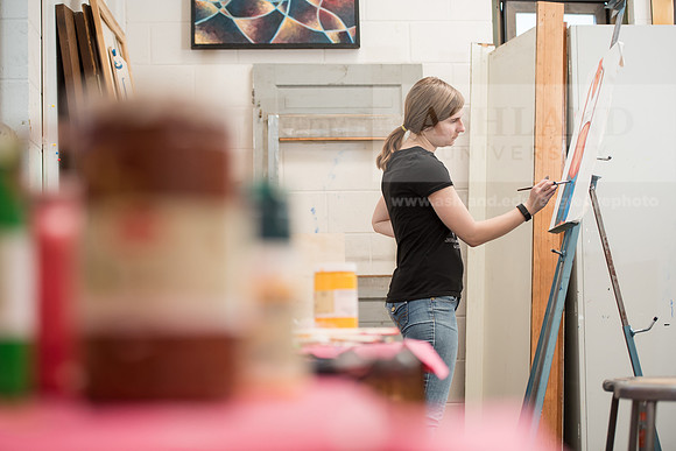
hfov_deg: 26.0
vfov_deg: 17.5
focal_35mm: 78
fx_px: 1465
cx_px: 338
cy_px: 226
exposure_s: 1/200
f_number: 3.2
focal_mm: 78
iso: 800
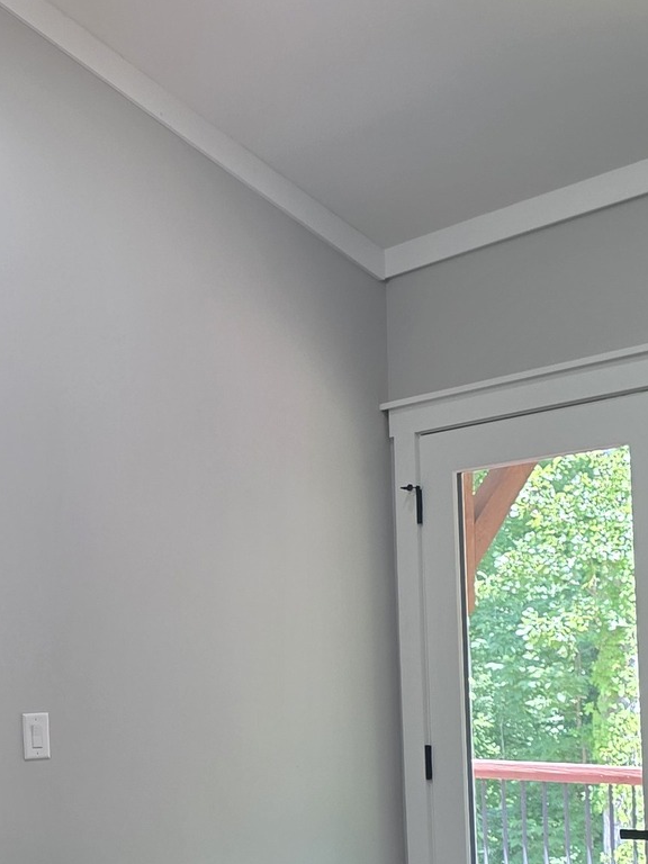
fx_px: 1722
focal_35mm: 69
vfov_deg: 27.9
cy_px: 623
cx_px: -65
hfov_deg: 20.3
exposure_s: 1/120
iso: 125
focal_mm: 6.3
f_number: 1.7
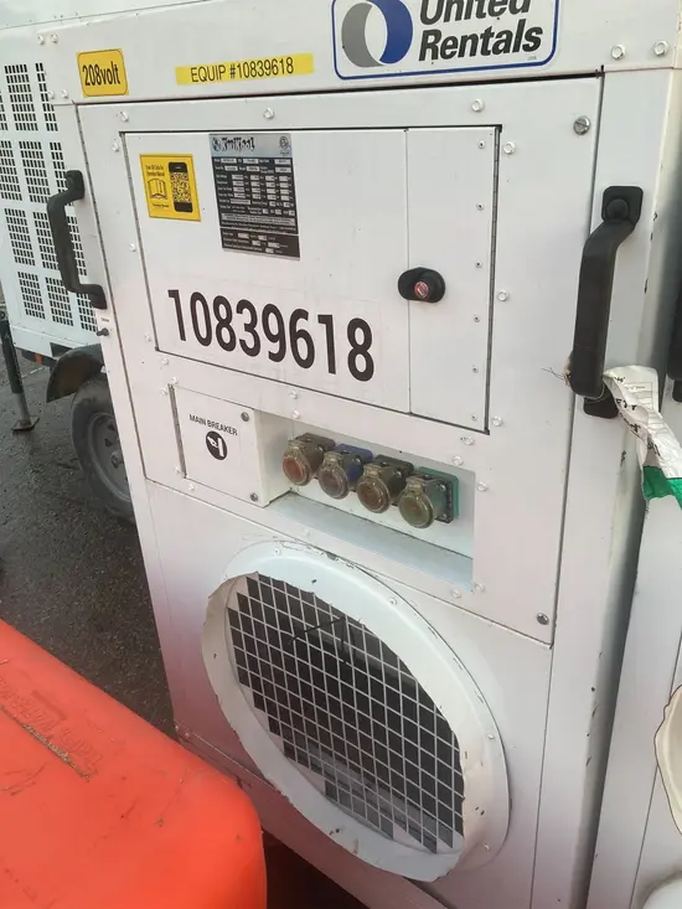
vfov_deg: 63.4
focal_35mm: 28
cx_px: 341
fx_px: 735
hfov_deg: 49.8
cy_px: 454
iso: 50
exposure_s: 1/121
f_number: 1.8
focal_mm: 3.99
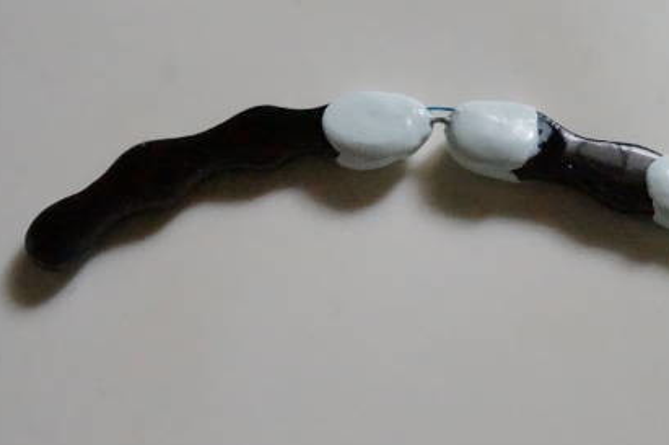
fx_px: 1299
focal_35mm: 70
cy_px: 164
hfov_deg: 28.8
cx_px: 379
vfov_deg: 19.4
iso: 16000
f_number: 8
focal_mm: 30
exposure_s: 1/640
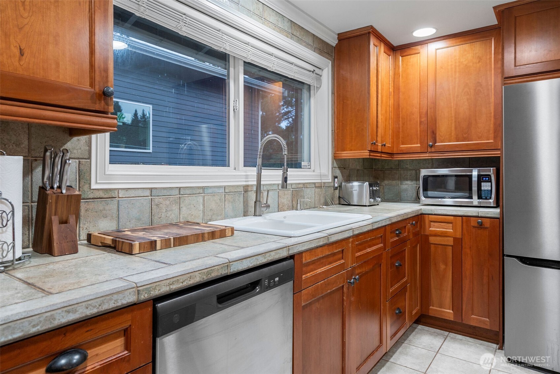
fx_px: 342
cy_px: 187
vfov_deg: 57.2
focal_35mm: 22
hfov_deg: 78.6
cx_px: 280
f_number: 7.1
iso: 320
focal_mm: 22
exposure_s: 1/13
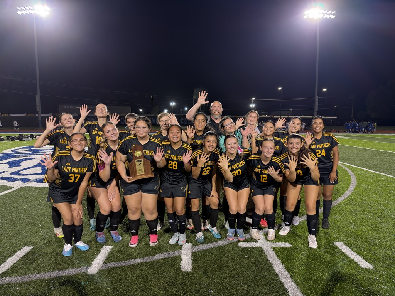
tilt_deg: -4.4
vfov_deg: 56.8
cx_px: 198
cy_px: 148
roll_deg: -0.3
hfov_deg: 71.6
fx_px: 274
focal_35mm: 24
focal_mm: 6.93
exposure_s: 1/120
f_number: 1.48
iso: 160
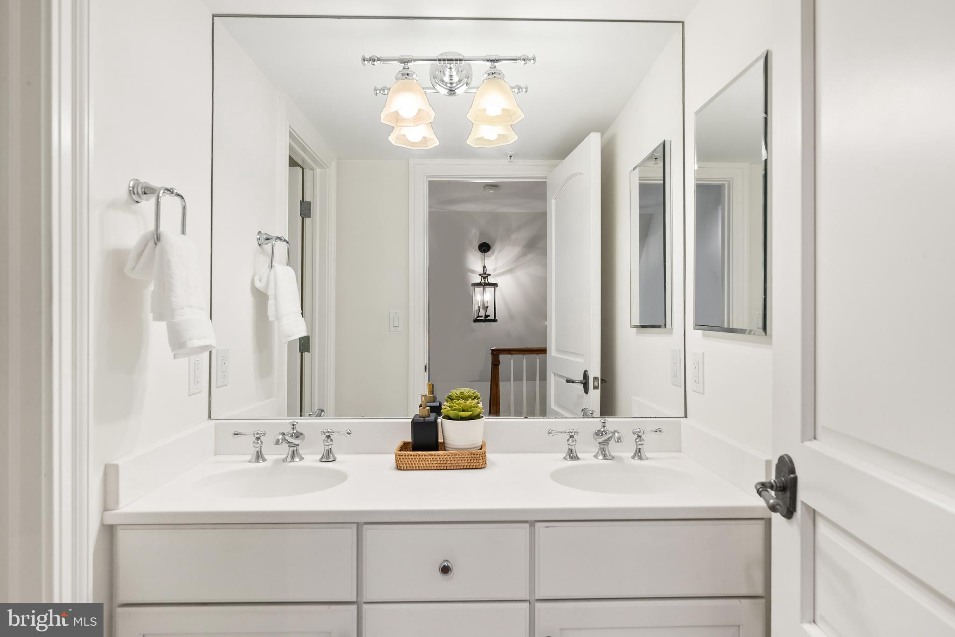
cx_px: 478
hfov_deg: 84.0
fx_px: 531
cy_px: 318
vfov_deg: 62.0
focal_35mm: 20
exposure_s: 1/25
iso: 800
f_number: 5.6
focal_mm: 20
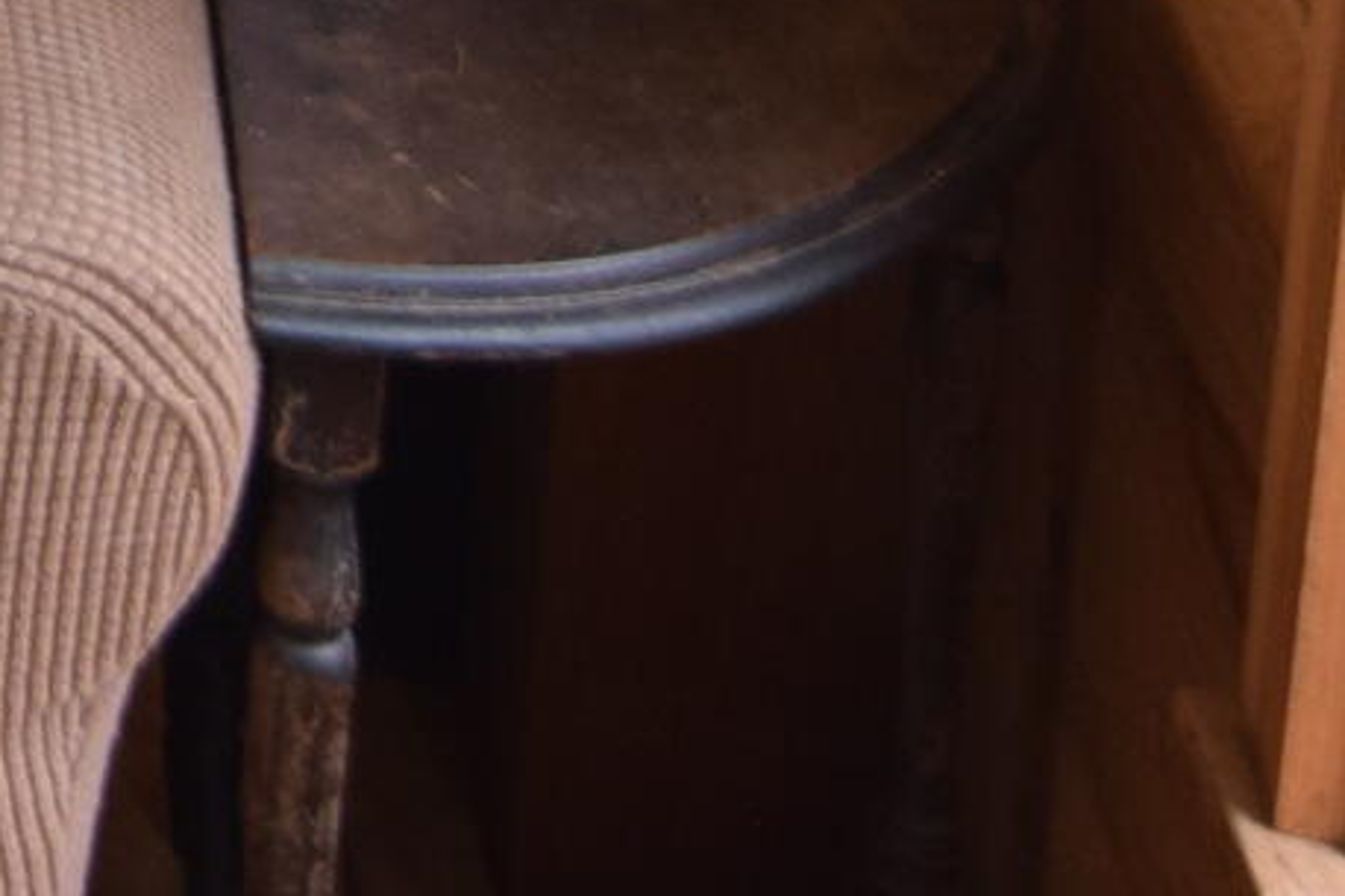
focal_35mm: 157
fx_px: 5863
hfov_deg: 11.4
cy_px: -2018
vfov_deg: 7.4
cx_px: -1636
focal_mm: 16
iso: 400
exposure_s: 1/80
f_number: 4.5
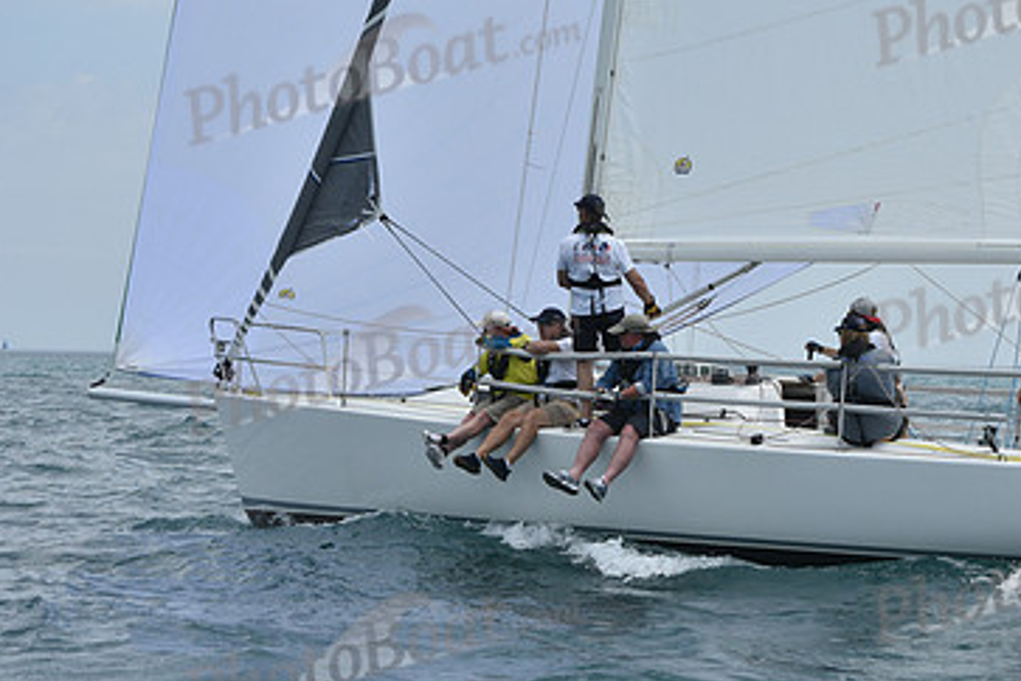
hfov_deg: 18.2
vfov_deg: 12.2
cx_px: 728
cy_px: 179
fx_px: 3176
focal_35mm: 112
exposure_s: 1/1250
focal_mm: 70
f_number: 8
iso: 250
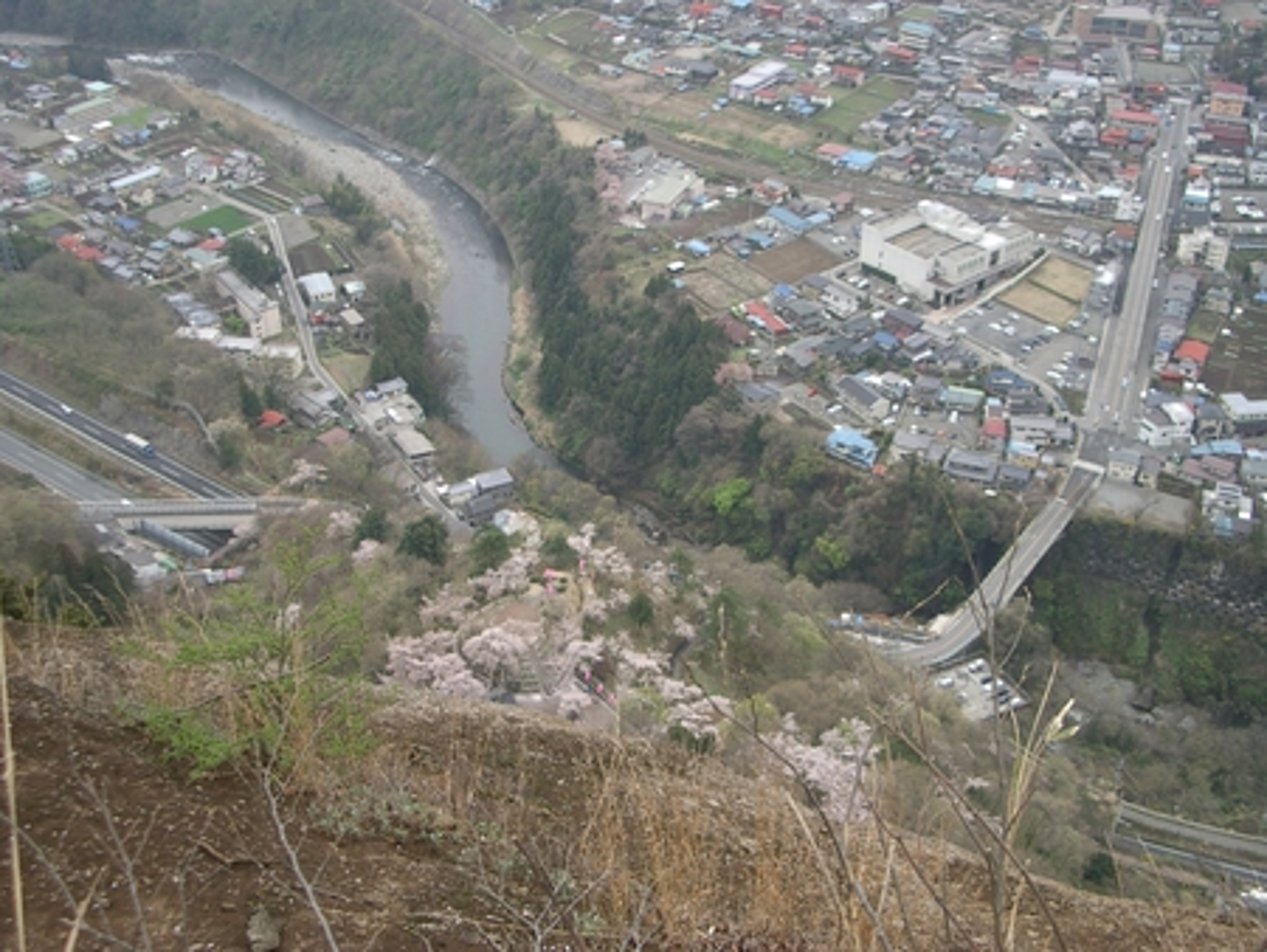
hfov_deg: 45.8
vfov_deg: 35.2
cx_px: 634
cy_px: 476
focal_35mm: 41
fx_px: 1501
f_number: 2.8
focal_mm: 6.8
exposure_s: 1/200
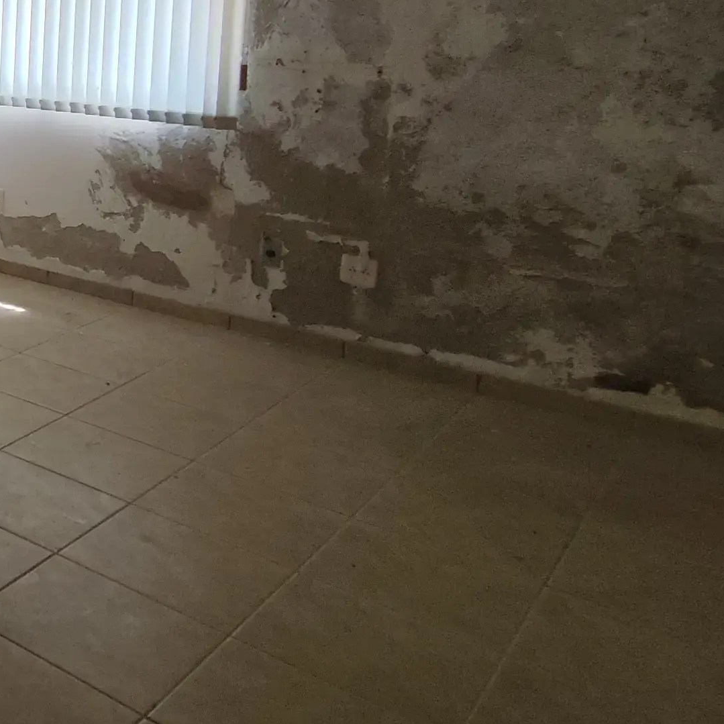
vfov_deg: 37.0
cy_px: 91
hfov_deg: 27.5
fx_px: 1018
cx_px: -352
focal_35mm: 43
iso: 64
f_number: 2.2
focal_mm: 1.65
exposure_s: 1/120
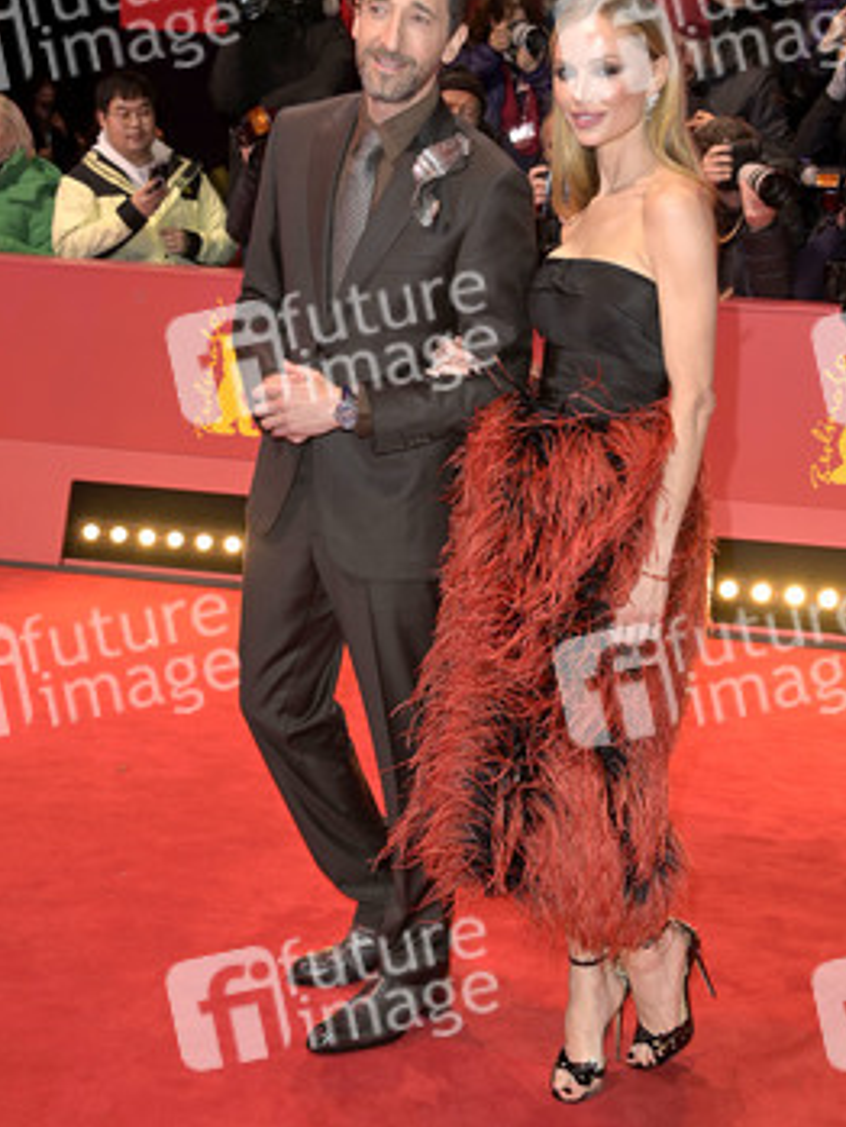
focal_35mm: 55
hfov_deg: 26.6
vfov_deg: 34.9
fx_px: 1791
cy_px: 510
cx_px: 426
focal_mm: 50
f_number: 5.6
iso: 1250
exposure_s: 1/160
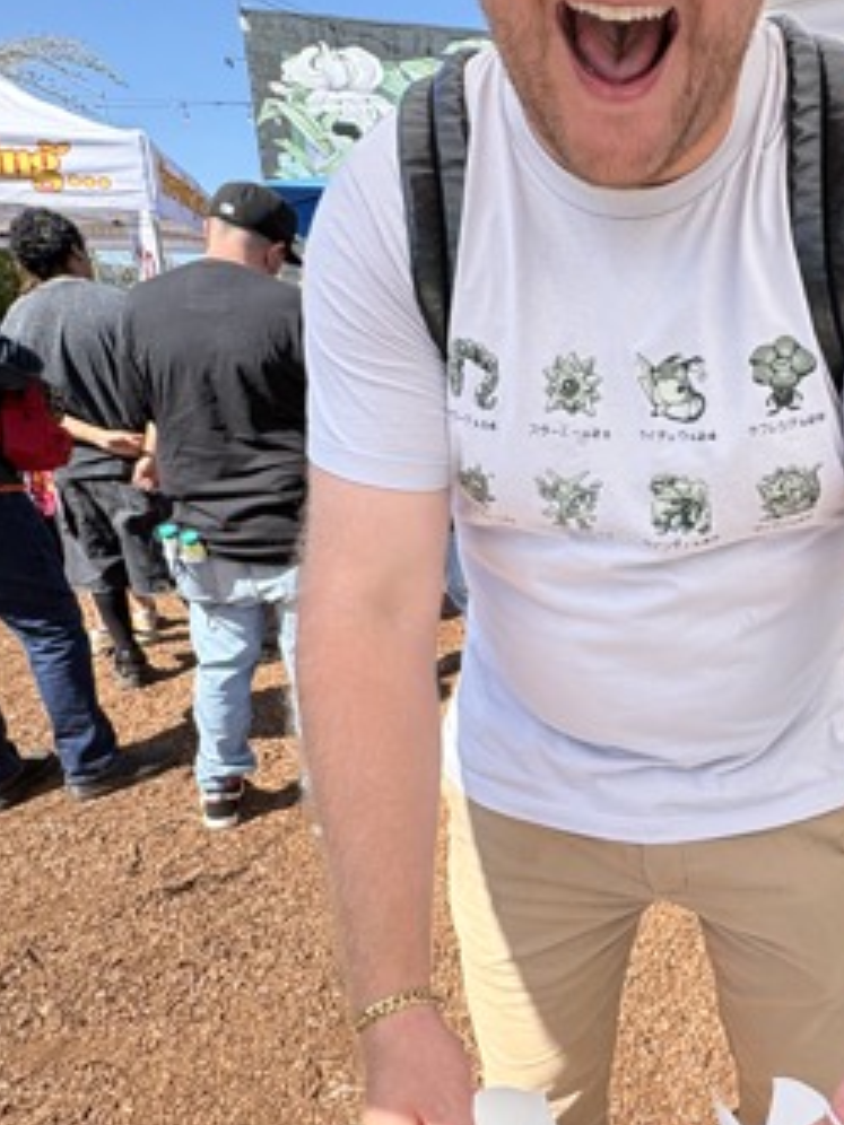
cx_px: 678
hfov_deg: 48.4
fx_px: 878
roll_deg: -0.2
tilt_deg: -16.5
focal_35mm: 27
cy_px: 607
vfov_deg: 65.2
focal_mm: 2.22
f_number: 2.2
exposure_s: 1/889
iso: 40
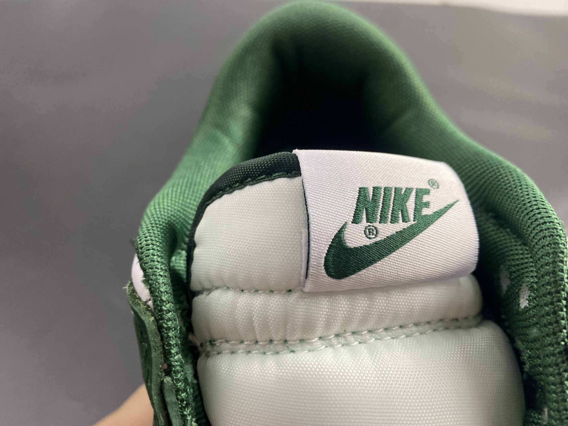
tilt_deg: -37.9
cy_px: 213
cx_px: 284
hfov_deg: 67.3
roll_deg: -2.4
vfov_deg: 53.1
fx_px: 427
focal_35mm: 26
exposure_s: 1/100
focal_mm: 4.25
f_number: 1.8
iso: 125
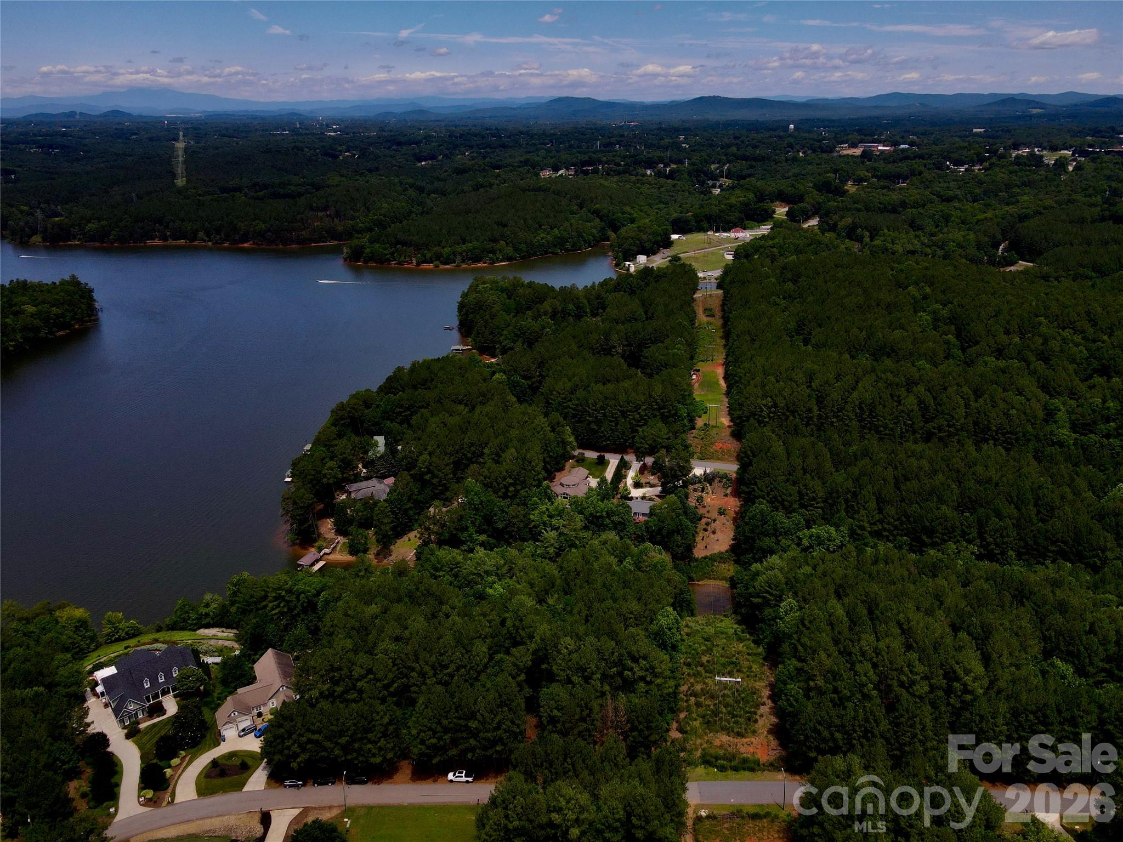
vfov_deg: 56.8
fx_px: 779
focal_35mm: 24
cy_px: 421
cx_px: 562
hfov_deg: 71.6
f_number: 2.8
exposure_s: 1/1250
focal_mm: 4.5
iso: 100
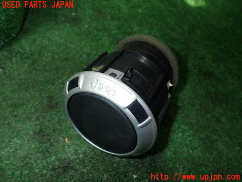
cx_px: 121
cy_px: 91
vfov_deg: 46.8
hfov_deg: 60.0
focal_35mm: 30
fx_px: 210
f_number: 6.3
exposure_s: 1/30
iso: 200
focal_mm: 5.4
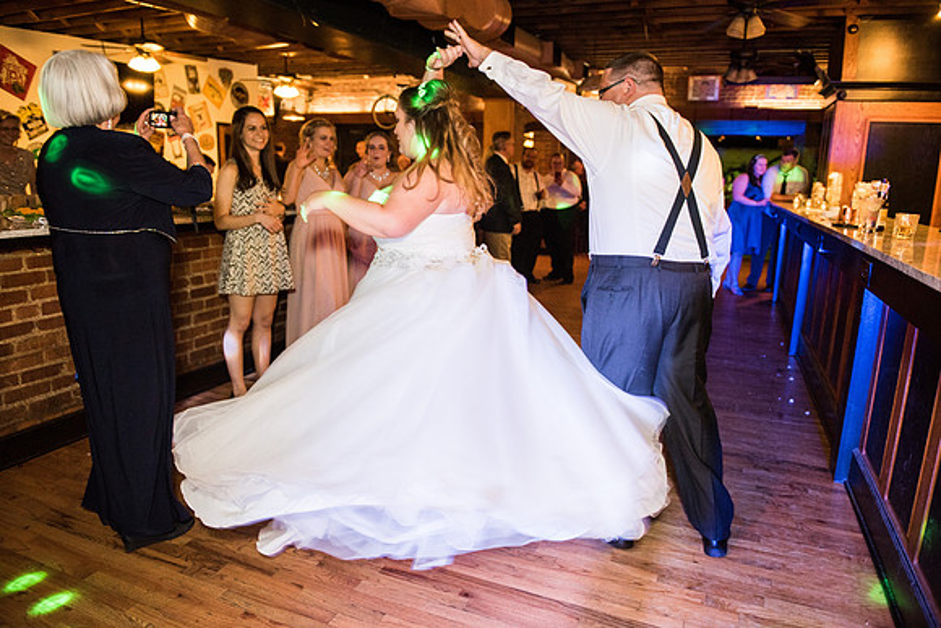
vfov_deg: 53.2
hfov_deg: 73.7
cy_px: 314
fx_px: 627
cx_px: 470
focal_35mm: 24
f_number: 2.8
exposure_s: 1/100
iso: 2000
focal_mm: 24
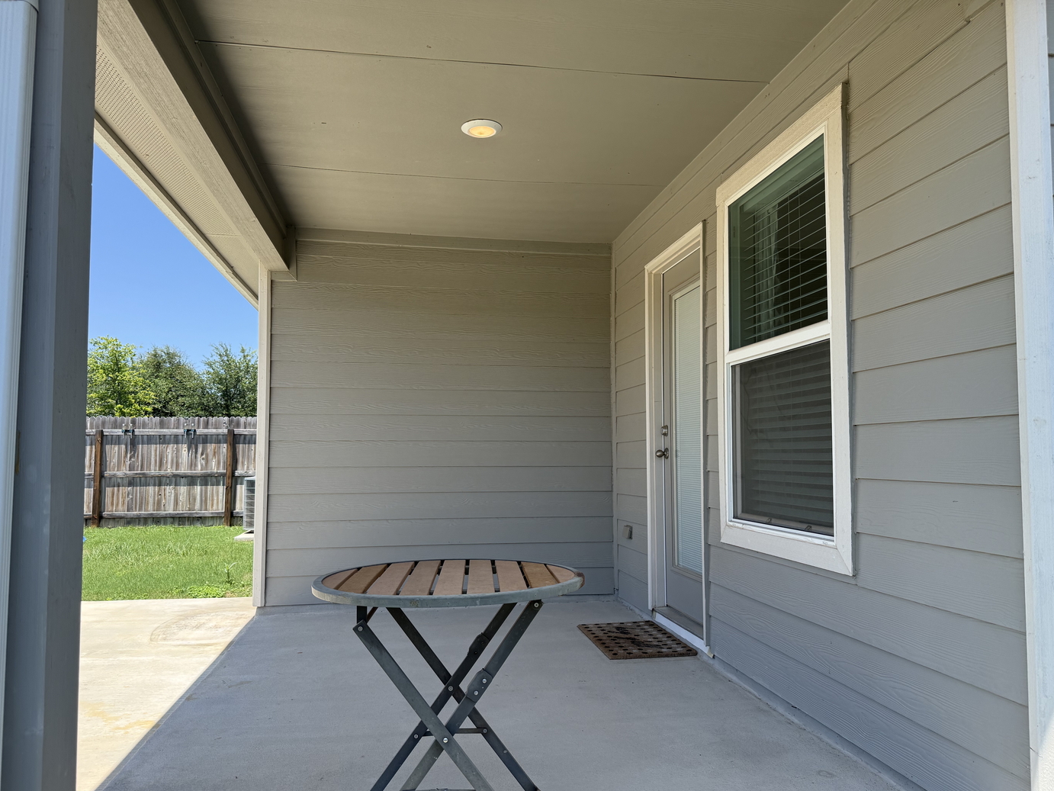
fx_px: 761
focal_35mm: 25
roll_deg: -0.1
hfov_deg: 69.4
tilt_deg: +4.4
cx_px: 519
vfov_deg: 54.9
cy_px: 409
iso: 100
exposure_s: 1/2370
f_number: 1.78
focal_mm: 6.76
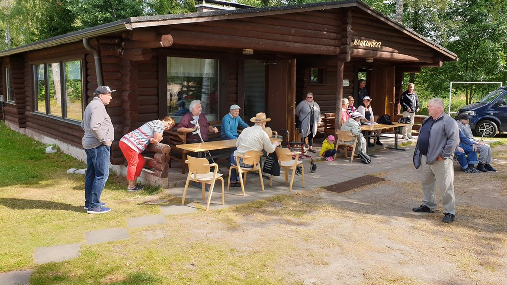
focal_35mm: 29
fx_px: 390
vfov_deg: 39.9
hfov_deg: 66.1
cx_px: 255
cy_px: 109
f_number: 2.4
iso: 50
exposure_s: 1/578
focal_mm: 4.3
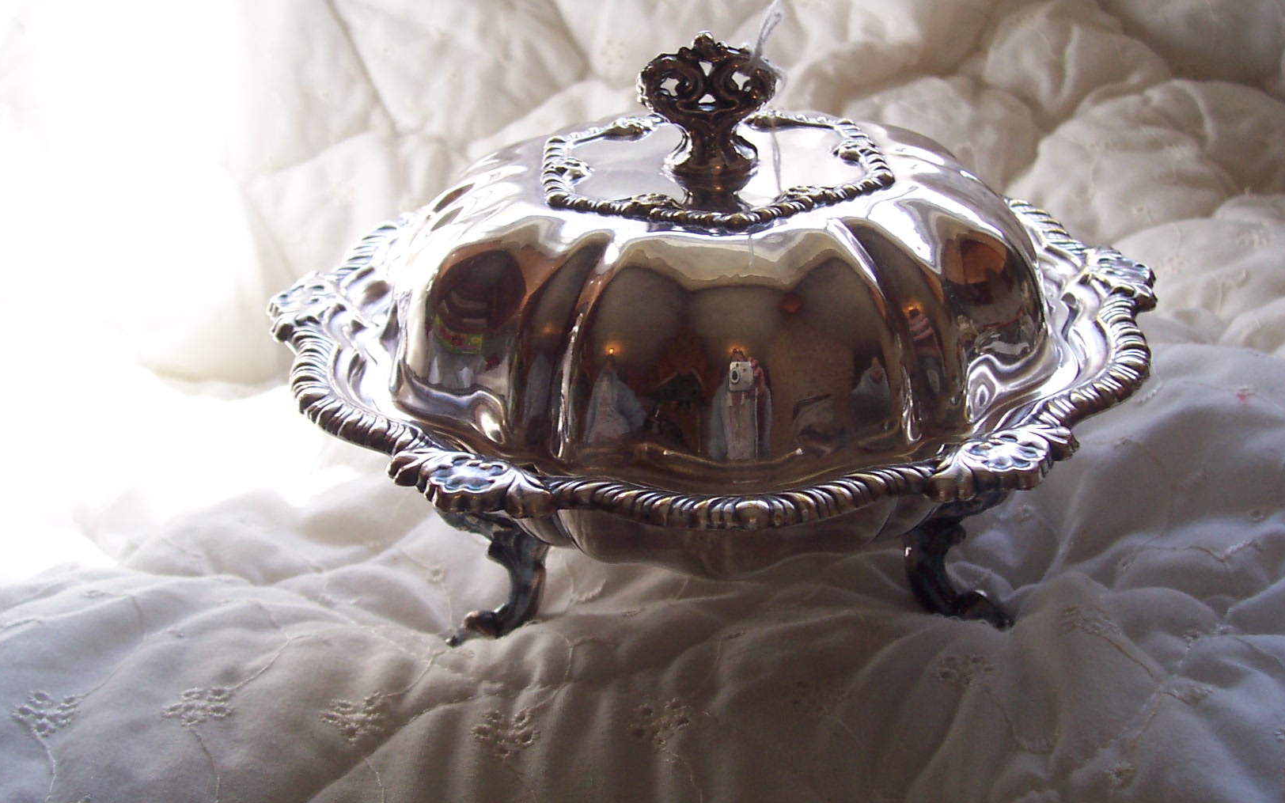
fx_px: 1401
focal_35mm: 40
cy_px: 384
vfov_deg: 32.0
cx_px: 650
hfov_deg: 49.3
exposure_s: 1/60
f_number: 2.8
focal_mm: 5.6
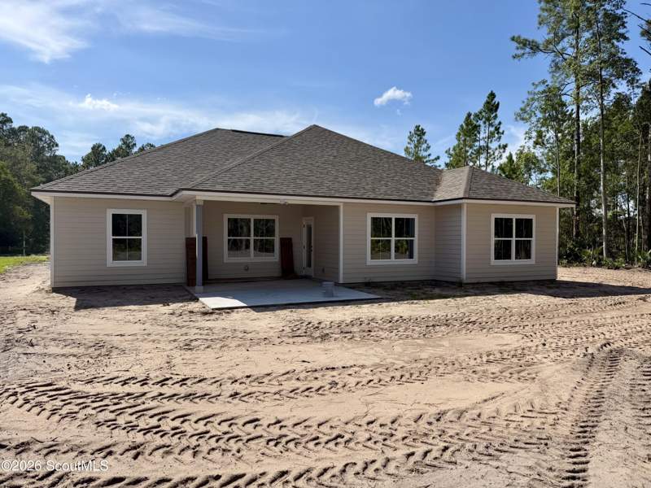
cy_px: 244
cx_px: 326
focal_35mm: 24
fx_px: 451
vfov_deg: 56.8
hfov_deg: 71.6
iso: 80
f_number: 1.78
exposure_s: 1/6711
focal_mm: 6.76
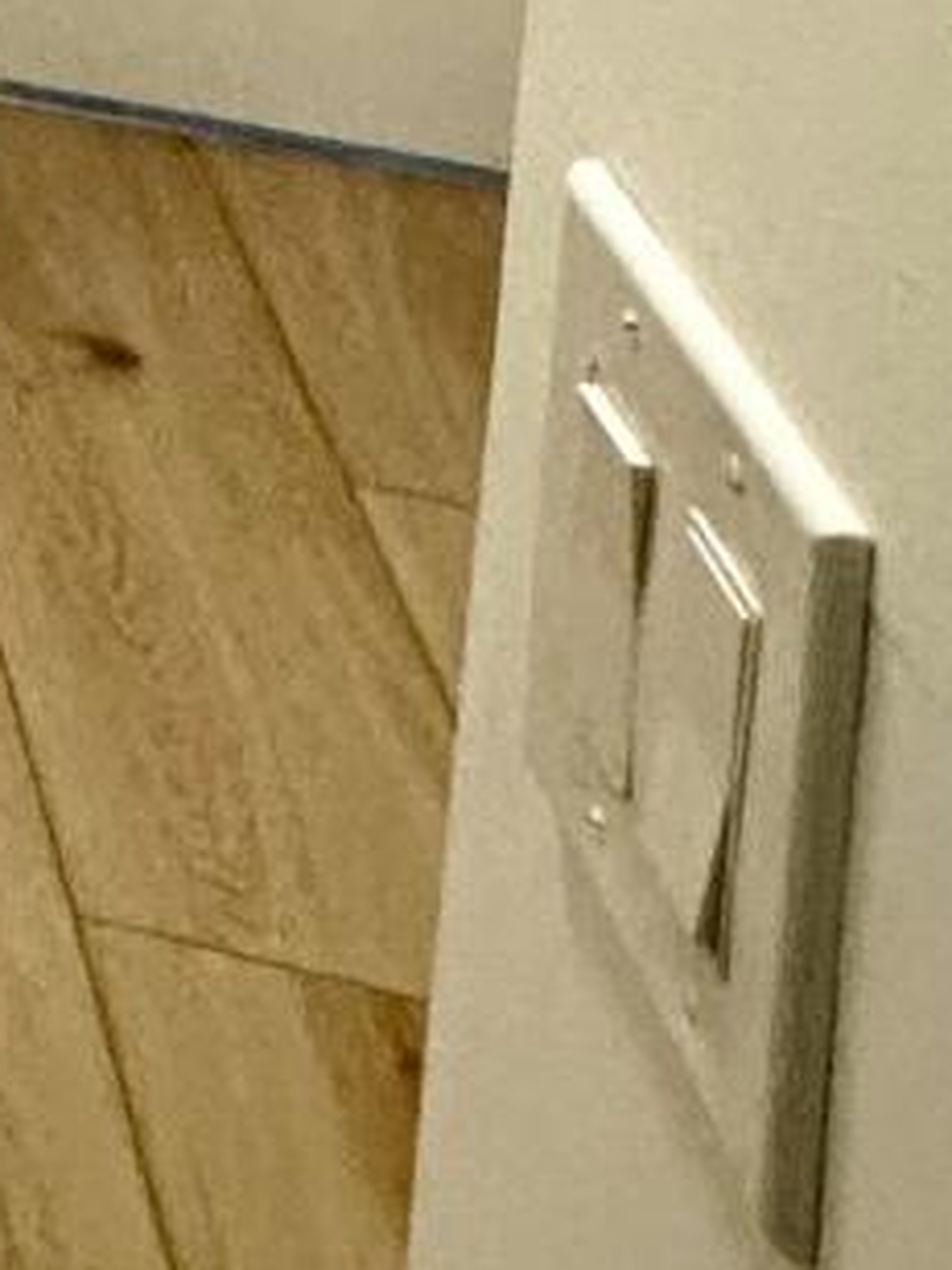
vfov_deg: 16.1
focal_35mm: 91
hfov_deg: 11.2
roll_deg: -2.7
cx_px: -1776
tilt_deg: -4.4
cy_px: -1361
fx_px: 3337
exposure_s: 1/120
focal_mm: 2.22
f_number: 2.2
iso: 160
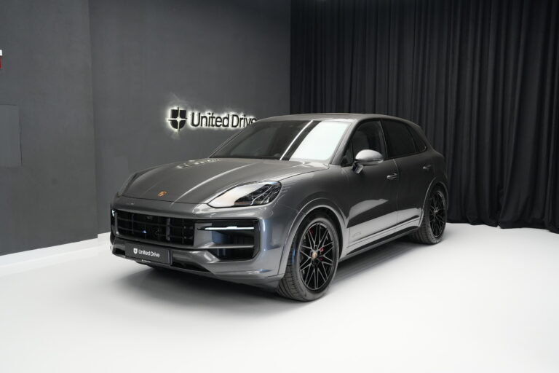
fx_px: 543
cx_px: 280
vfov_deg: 37.9
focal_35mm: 35
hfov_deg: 54.4
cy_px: 186
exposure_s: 1/40
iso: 3200
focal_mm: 35
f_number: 7.1
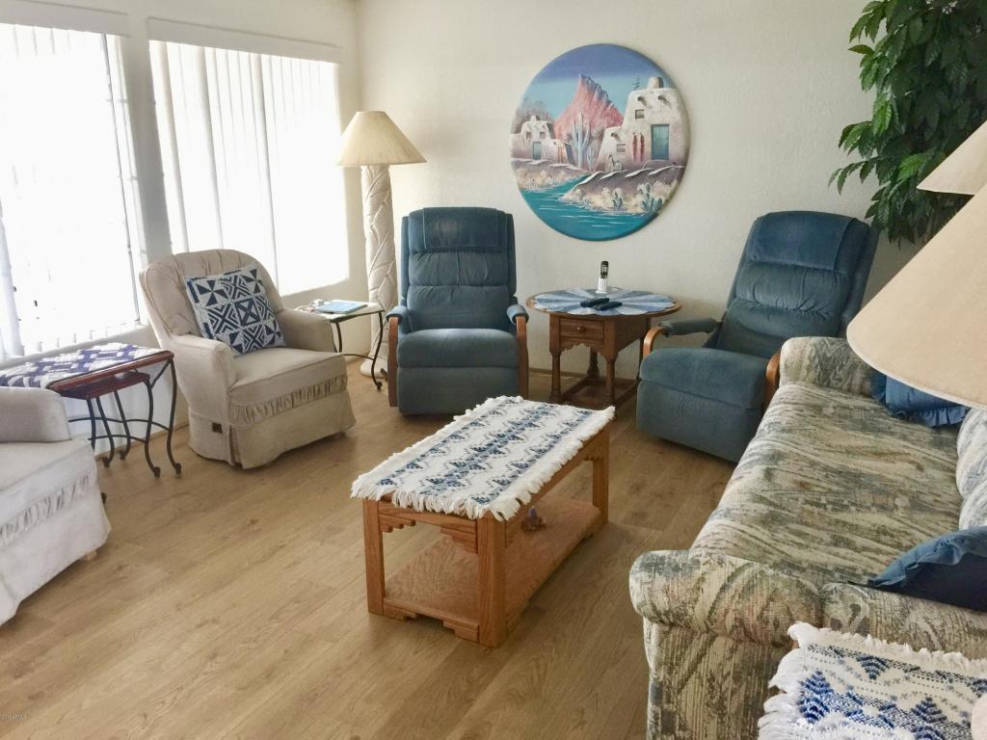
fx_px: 827
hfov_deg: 61.7
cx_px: 494
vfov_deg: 48.2
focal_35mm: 29
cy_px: 370
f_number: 2.2
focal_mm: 4.15
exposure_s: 1/15
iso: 125
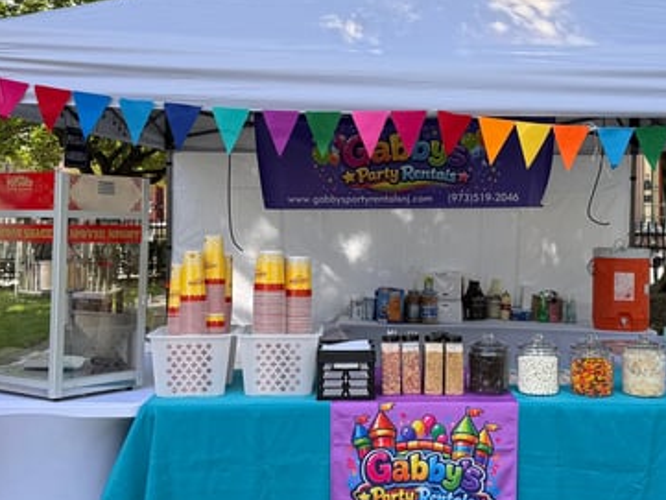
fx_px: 982
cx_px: 408
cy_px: 199
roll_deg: +0.4
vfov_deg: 28.5
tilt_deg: +0.4
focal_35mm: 51
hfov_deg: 37.3
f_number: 1.78
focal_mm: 6.76
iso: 80
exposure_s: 1/722
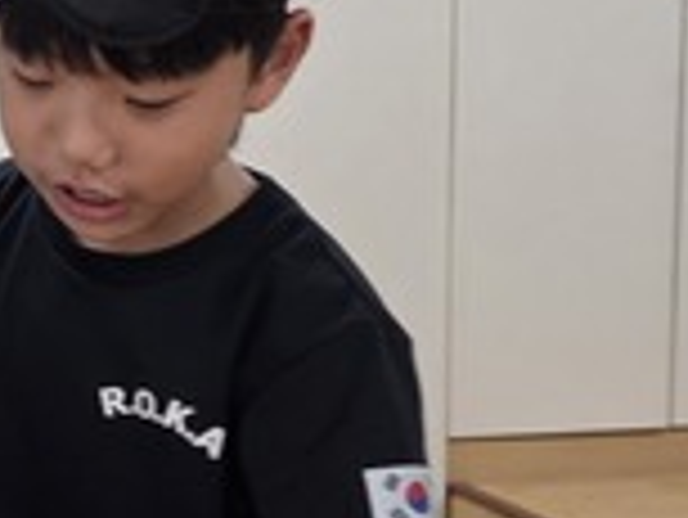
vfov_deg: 19.7
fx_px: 1492
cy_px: 291
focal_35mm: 75
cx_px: -261
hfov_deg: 22.5
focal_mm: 6.3
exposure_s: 1/120
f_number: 1.7
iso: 320
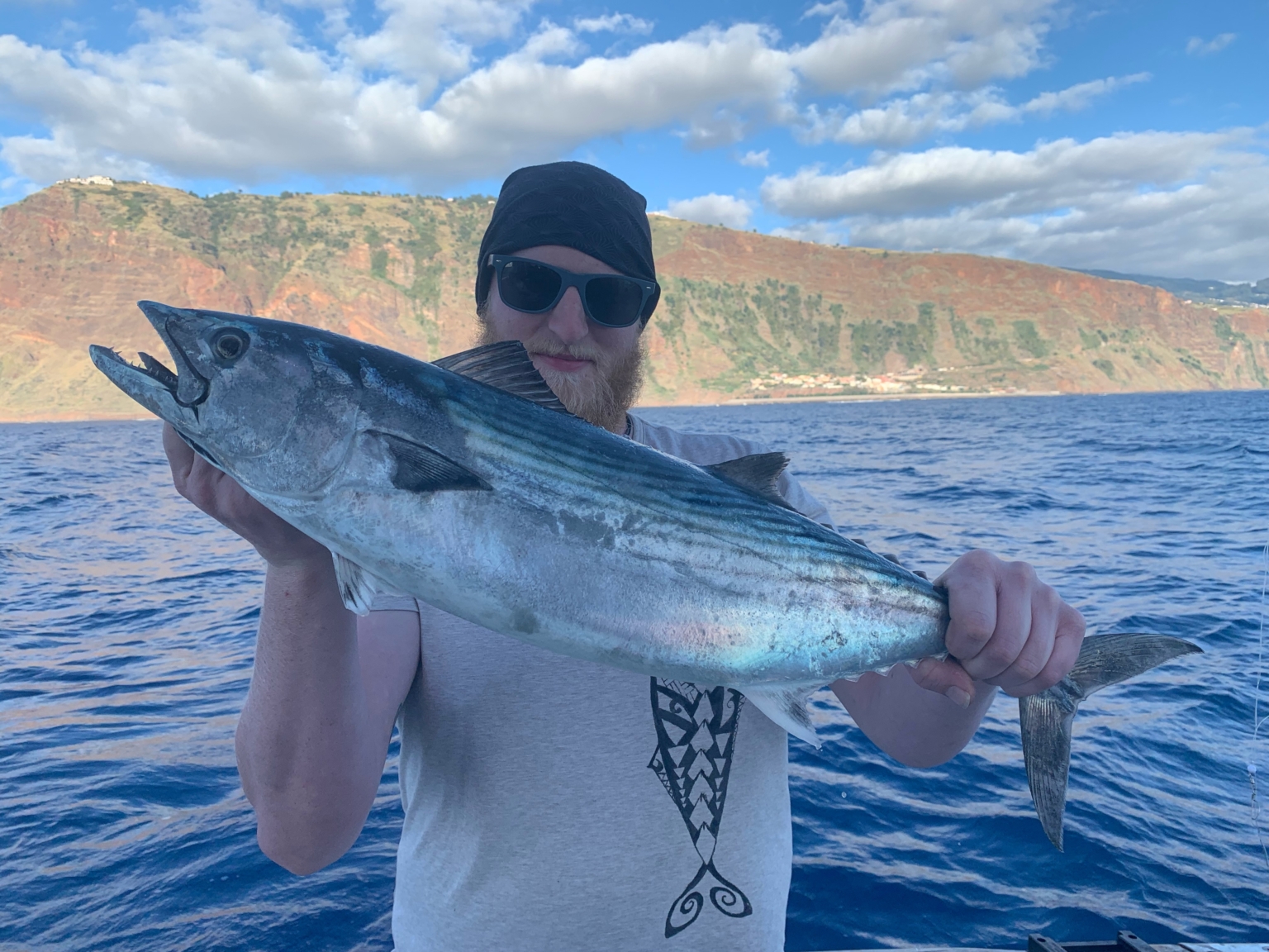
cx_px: 634
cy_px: 476
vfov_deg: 53.1
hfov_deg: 67.3
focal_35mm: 26
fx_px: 953
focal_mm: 4.25
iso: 25
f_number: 1.8
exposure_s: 1/1190
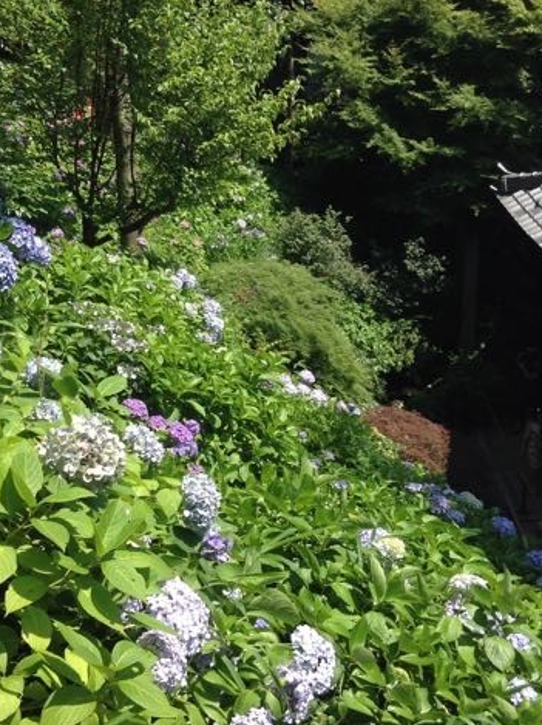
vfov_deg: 42.1
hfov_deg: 32.1
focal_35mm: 45
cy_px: 368
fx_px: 941
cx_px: 221
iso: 25
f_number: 2.4
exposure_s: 1/682
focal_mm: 3.3
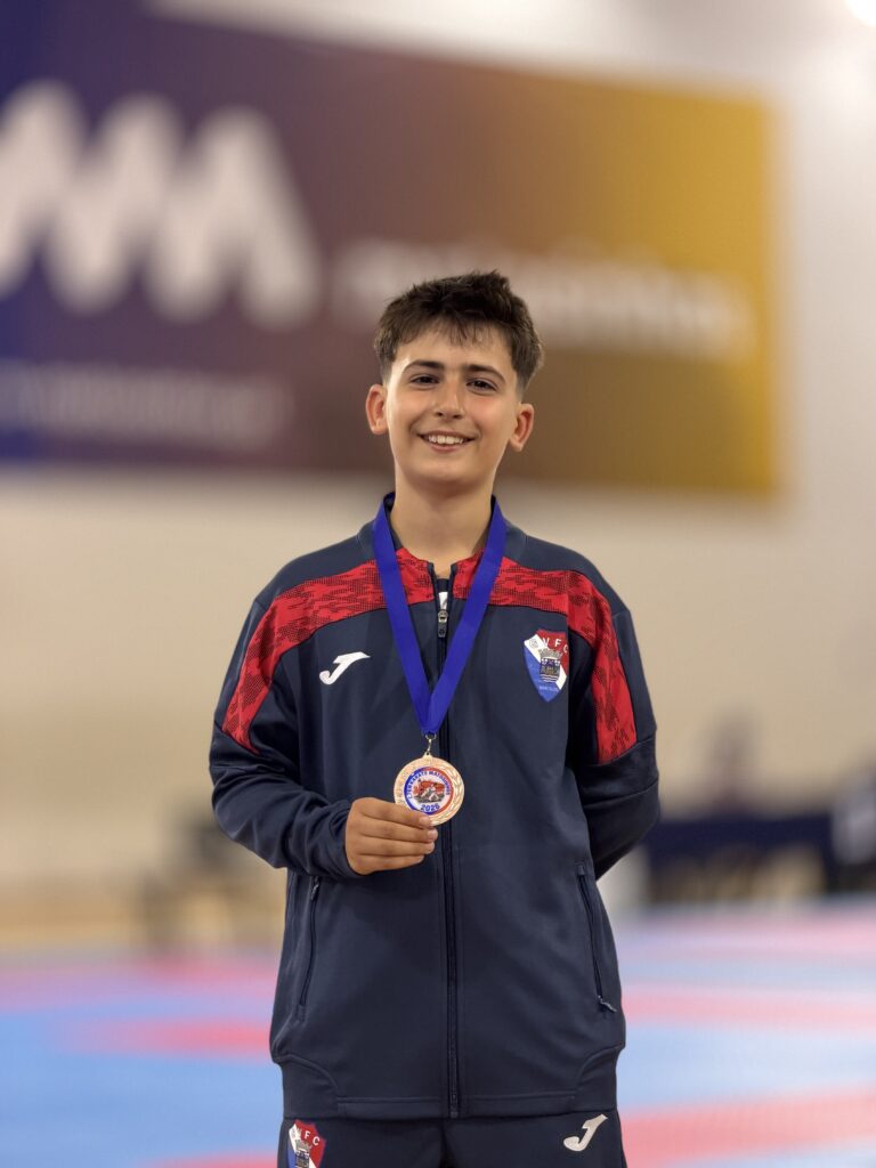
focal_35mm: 100
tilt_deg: +2.3
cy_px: 584
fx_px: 3374
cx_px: 438
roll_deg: +0.5
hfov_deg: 14.8
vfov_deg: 19.6
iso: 400
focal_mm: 16.89
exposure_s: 1/108
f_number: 2.8
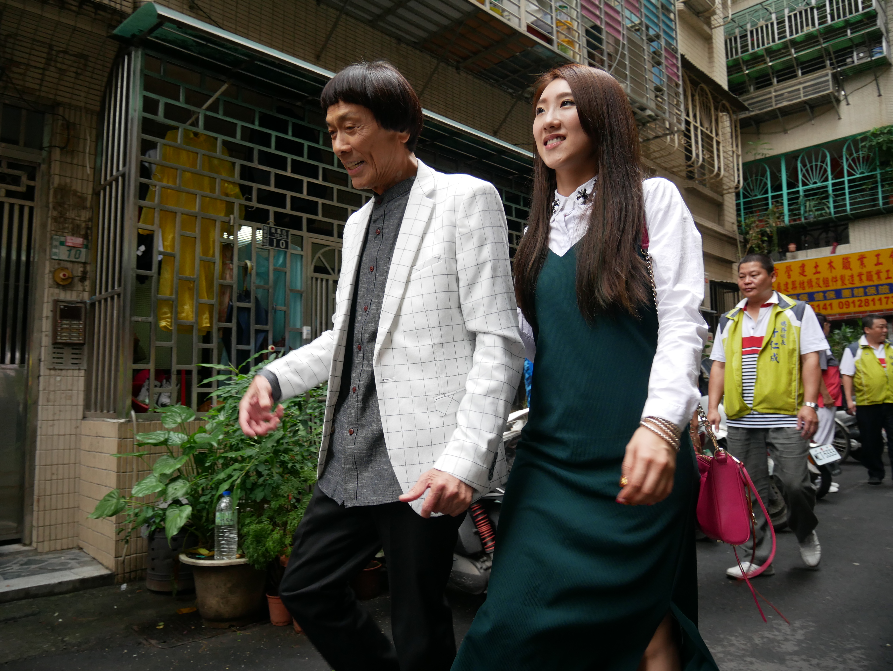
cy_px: 336
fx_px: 619
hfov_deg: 71.6
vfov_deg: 56.9
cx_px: 446
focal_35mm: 24
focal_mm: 12
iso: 400
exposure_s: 1/160
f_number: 3.5
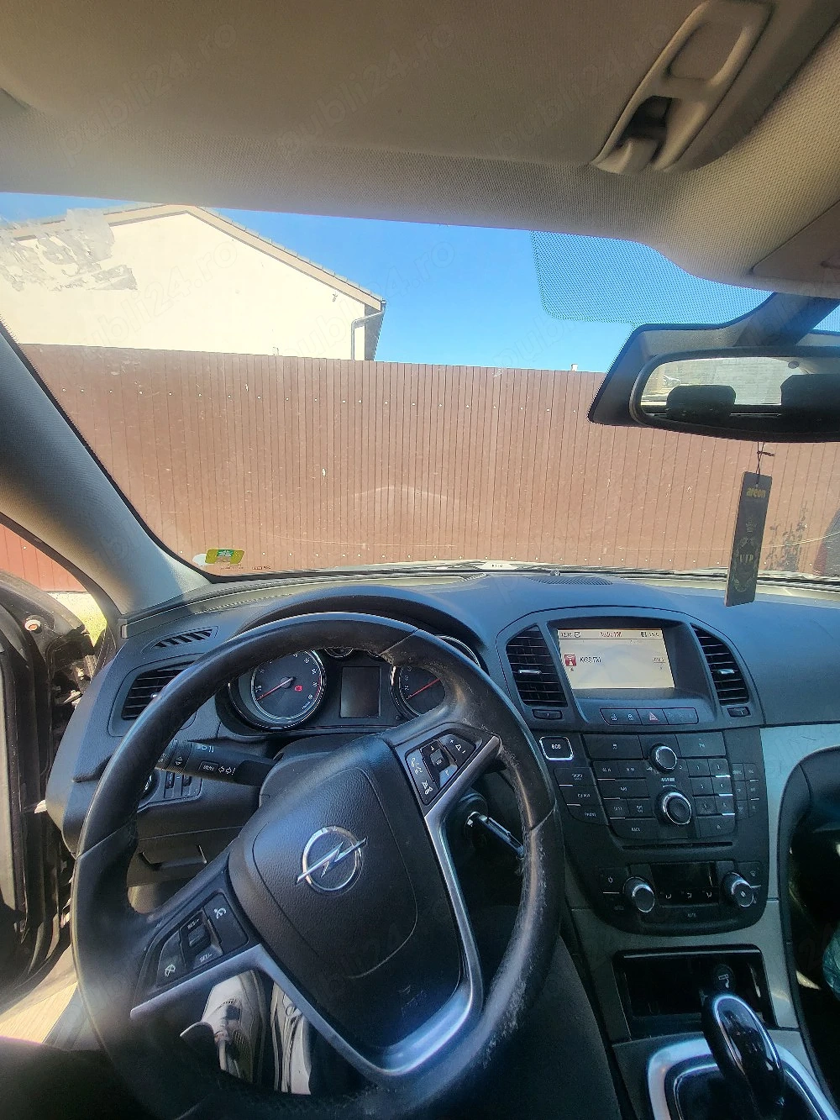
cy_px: 560
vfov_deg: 106.2
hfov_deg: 89.9
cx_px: 420
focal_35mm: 13
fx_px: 421
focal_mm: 1.74
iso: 32
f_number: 2.2
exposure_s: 1/167
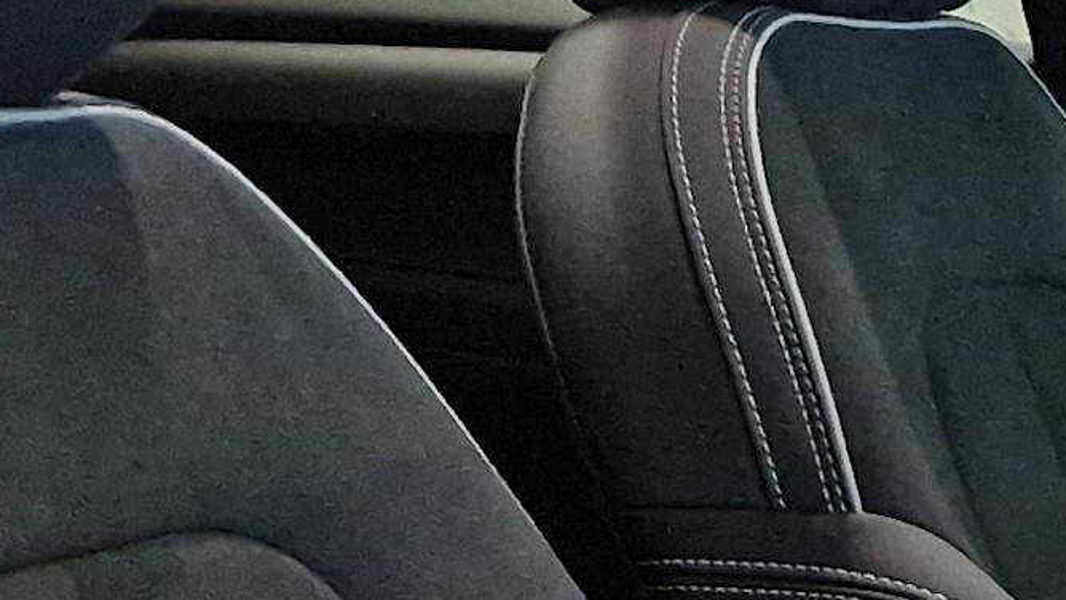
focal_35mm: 150
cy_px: 1719
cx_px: 2464
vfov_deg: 7.3
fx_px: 4241
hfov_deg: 11.9
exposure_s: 1/100
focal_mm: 5.4
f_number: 1.8
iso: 400
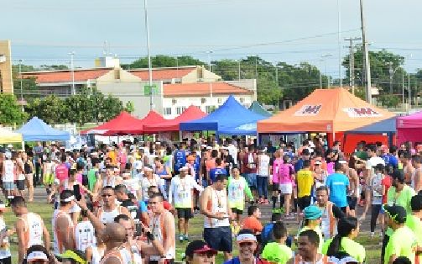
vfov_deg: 11.1
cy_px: 360
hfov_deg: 18.1
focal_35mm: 114
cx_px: 317
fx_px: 1314
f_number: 11
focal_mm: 29
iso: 200
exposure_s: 1/100
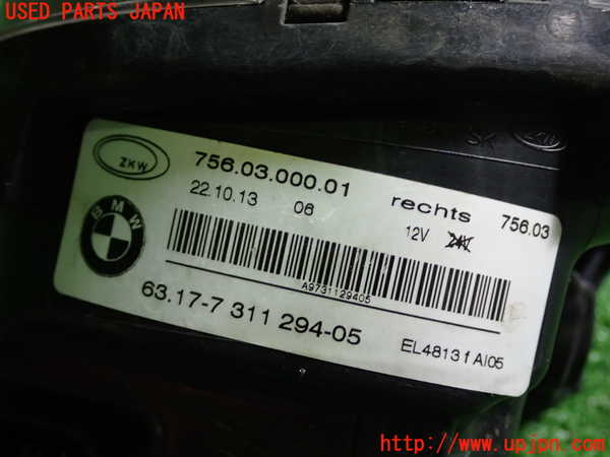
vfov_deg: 29.1
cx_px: 305
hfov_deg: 38.2
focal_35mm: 50
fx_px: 881
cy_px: 228
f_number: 3.2
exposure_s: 1/50
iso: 320
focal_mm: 9.01
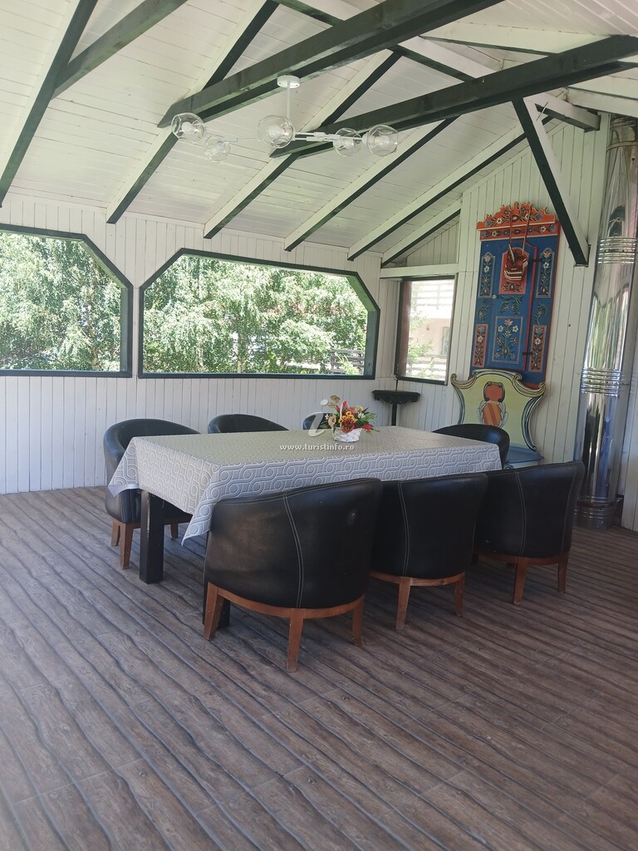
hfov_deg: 53.1
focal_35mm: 26
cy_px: 426
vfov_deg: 67.3
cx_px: 319
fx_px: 639
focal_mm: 3.98
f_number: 1.8
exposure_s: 1/100
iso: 32
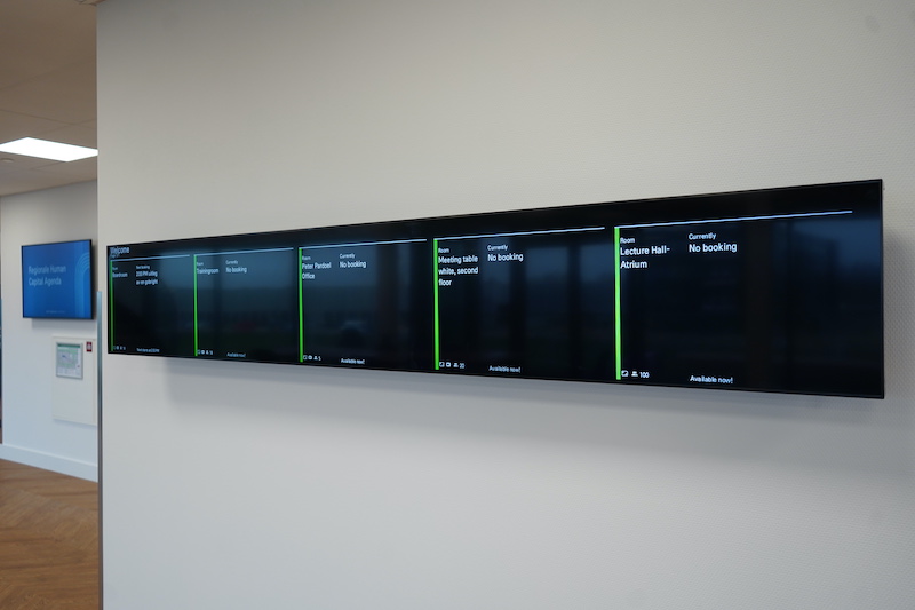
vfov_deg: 46.4
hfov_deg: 65.5
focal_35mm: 28
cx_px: 458
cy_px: 305
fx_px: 711
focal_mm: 28
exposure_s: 1/160
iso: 640
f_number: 4
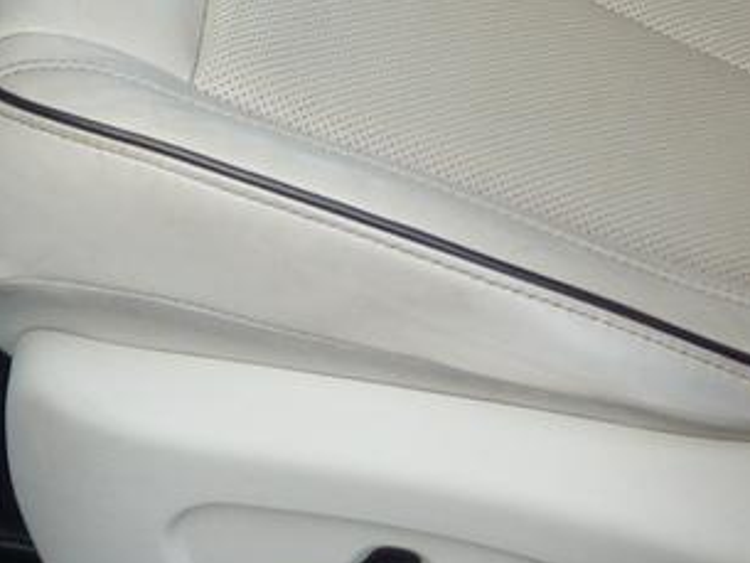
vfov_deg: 12.5
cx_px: 194
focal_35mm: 105
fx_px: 2276
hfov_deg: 18.6
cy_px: -553
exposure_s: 1/30
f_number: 3.3
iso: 80
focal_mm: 4.1
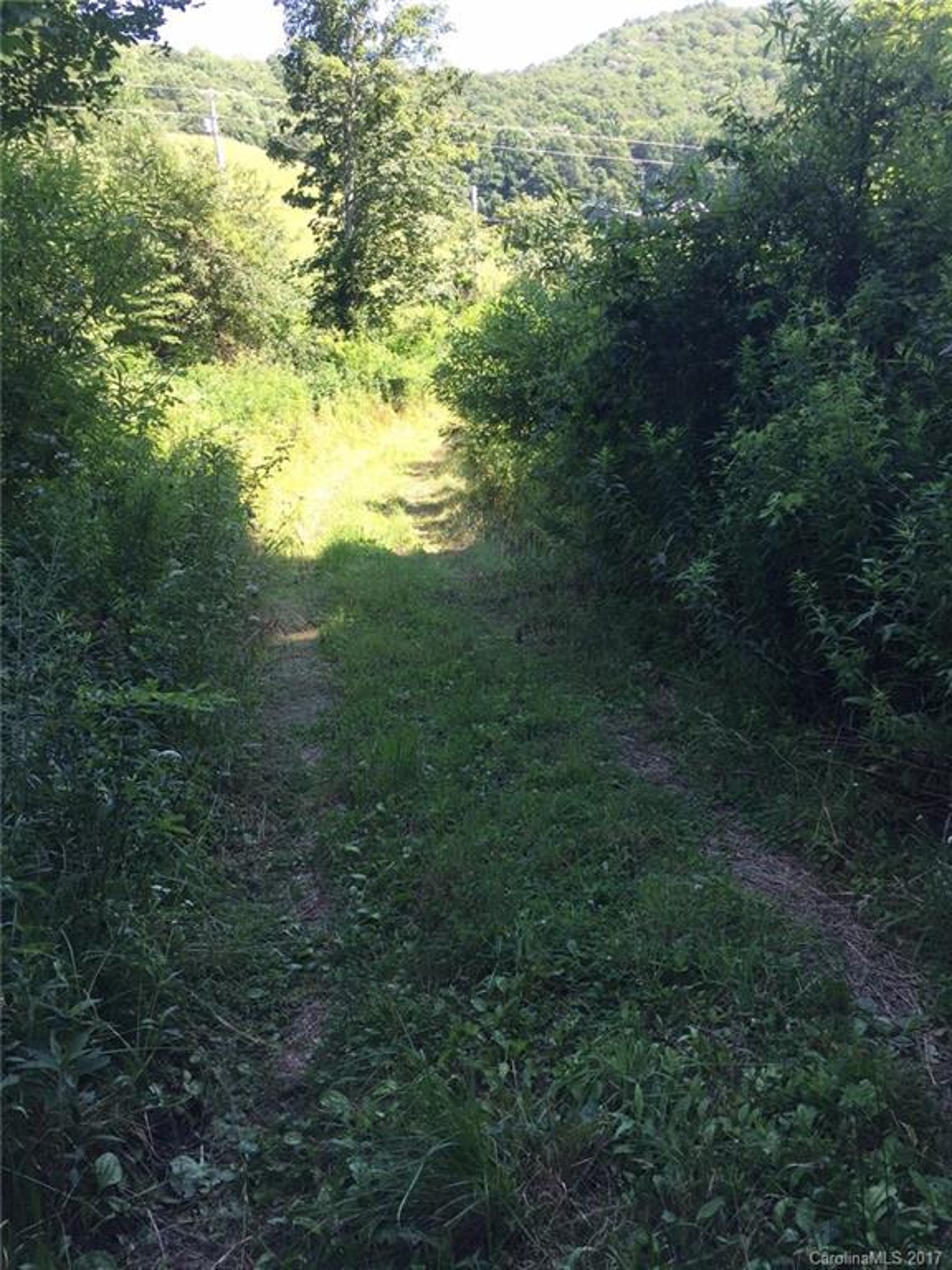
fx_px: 1063
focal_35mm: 29
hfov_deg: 48.2
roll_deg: +3.6
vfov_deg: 61.7
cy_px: 635
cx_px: 476
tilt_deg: -10.6
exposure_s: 1/206
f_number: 2.2
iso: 32
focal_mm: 4.15
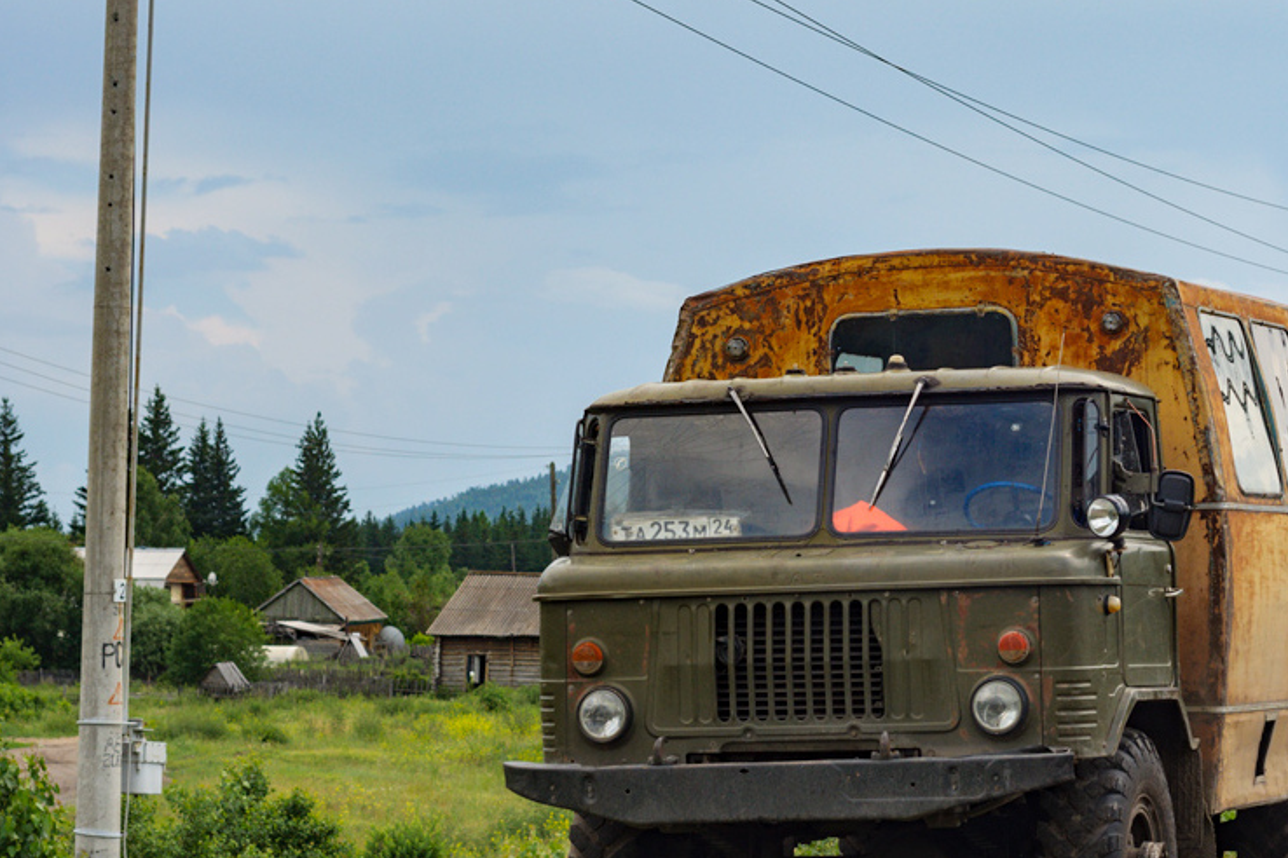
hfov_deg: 16.7
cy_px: 408
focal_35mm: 122
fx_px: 4365
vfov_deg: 11.2
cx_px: 888
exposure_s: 1/500
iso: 200
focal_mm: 50
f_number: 7.1
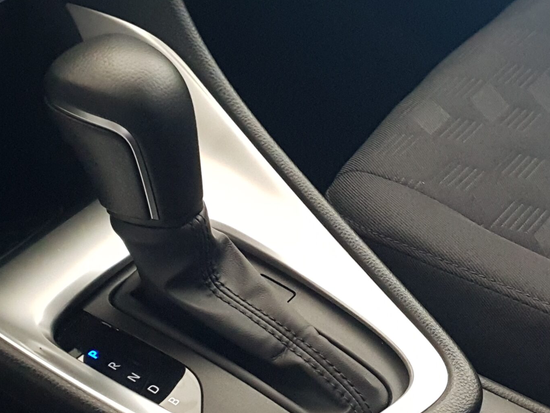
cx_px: 361
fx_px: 779
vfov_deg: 28.5
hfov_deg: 38.5
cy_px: 372
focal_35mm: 49
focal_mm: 4.3
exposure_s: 1/50
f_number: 2.4
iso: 400
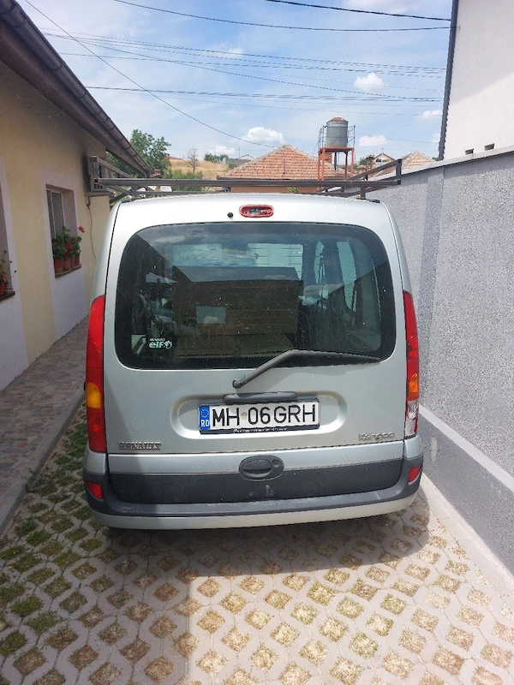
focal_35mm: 25
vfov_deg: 69.4
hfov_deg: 54.9
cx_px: 257
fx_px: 495
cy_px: 342
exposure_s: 1/909
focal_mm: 5.23
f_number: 1.8
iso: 25
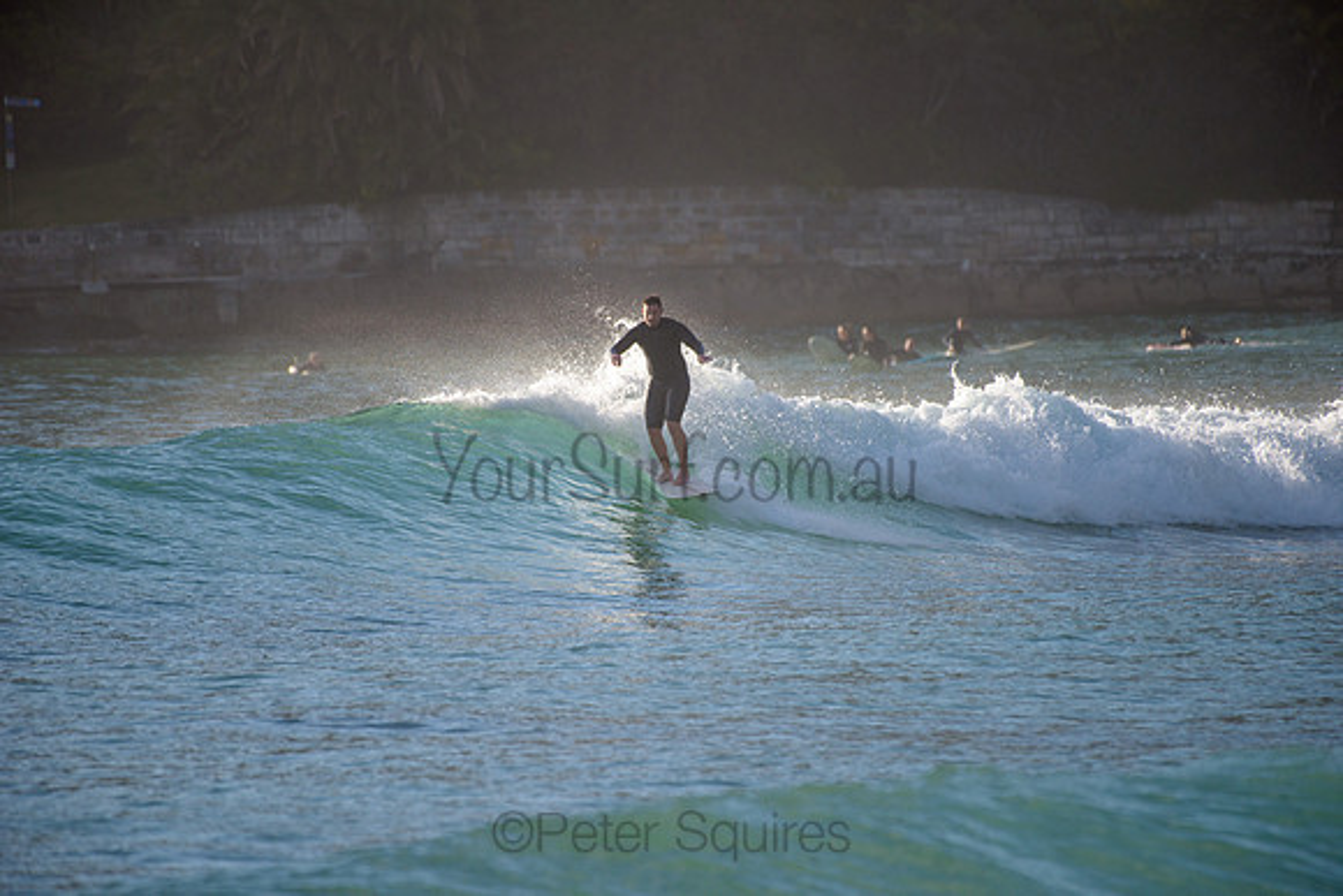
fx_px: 18656
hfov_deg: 4.1
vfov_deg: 2.8
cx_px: 672
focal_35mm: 500
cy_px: 448
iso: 320
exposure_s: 1/2000
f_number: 5.6
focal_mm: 500
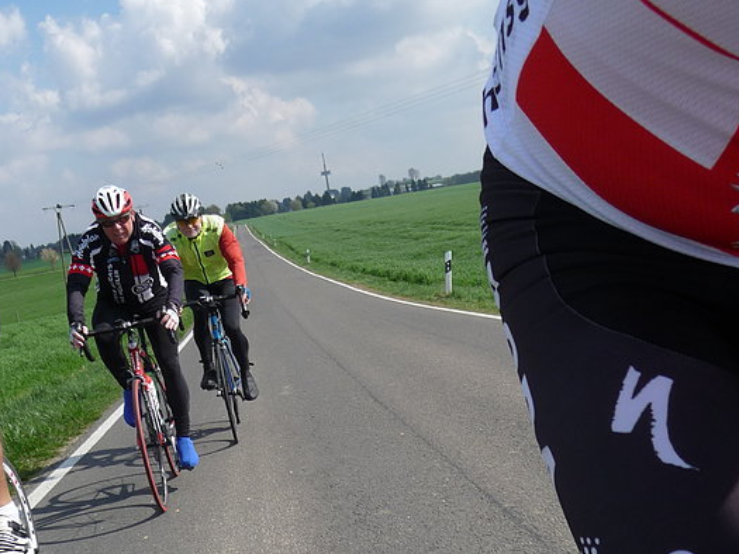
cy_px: 414
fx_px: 1025
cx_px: 363
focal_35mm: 48
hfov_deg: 39.6
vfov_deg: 29.8
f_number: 3.3
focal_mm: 4.7
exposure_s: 1/1300
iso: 100
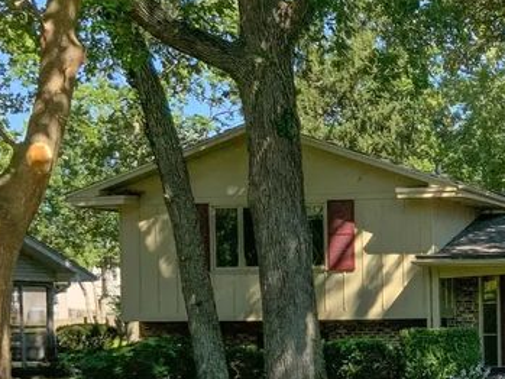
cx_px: 579
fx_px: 1240
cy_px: 336
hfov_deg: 21.6
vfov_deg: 17.1
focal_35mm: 85
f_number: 1.8
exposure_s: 1/446
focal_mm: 3
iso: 16
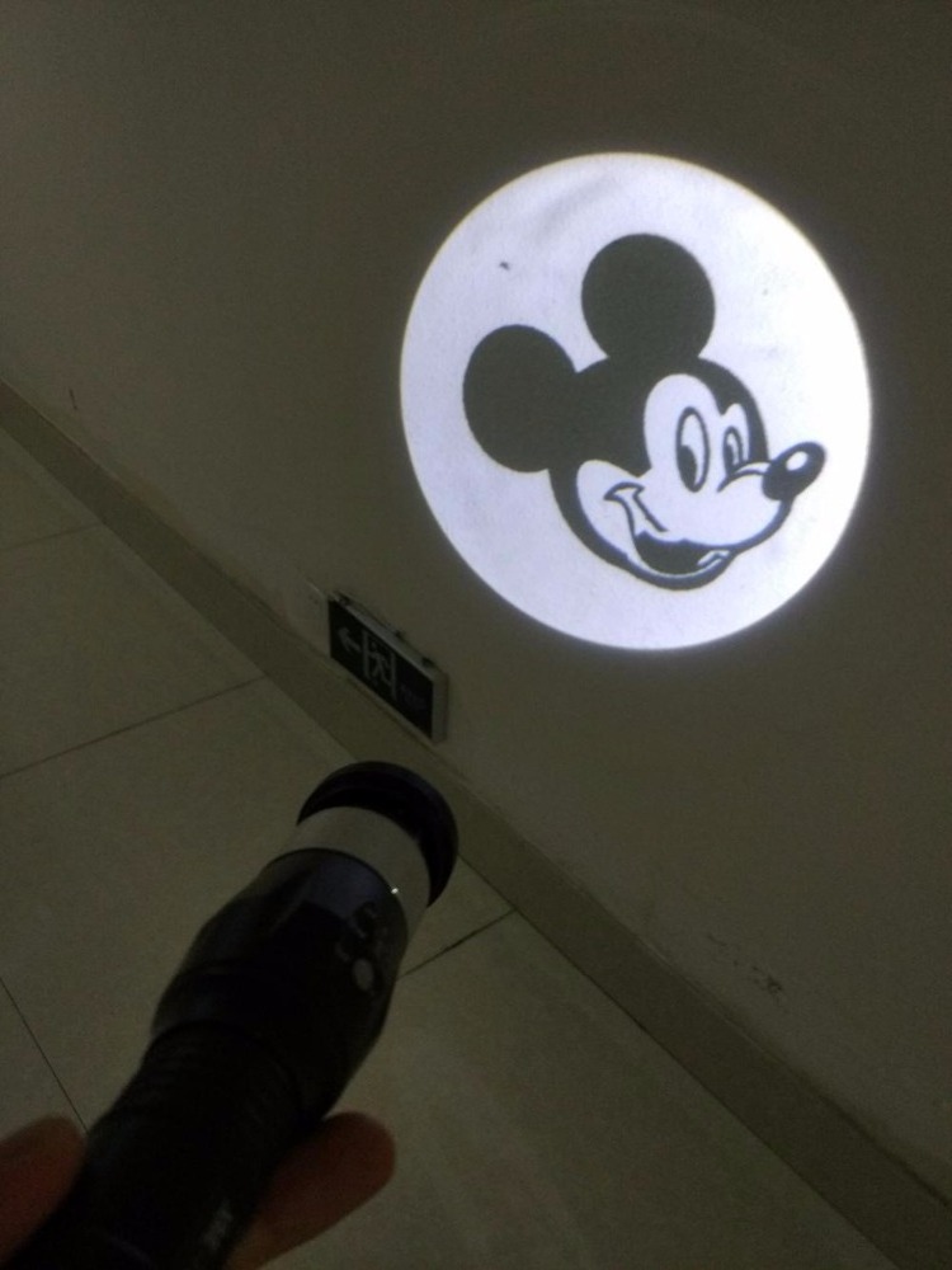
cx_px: 476
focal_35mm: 30
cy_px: 635
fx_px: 1100
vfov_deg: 60.0
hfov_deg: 46.8
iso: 466
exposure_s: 1/25
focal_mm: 4.12
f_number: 2
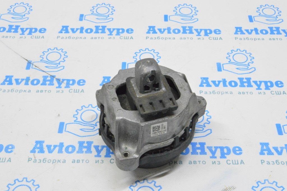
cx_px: 144
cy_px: 96
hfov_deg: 37.9
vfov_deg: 25.7
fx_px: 418
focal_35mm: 52
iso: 6400
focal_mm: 35
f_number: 20
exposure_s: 1/20
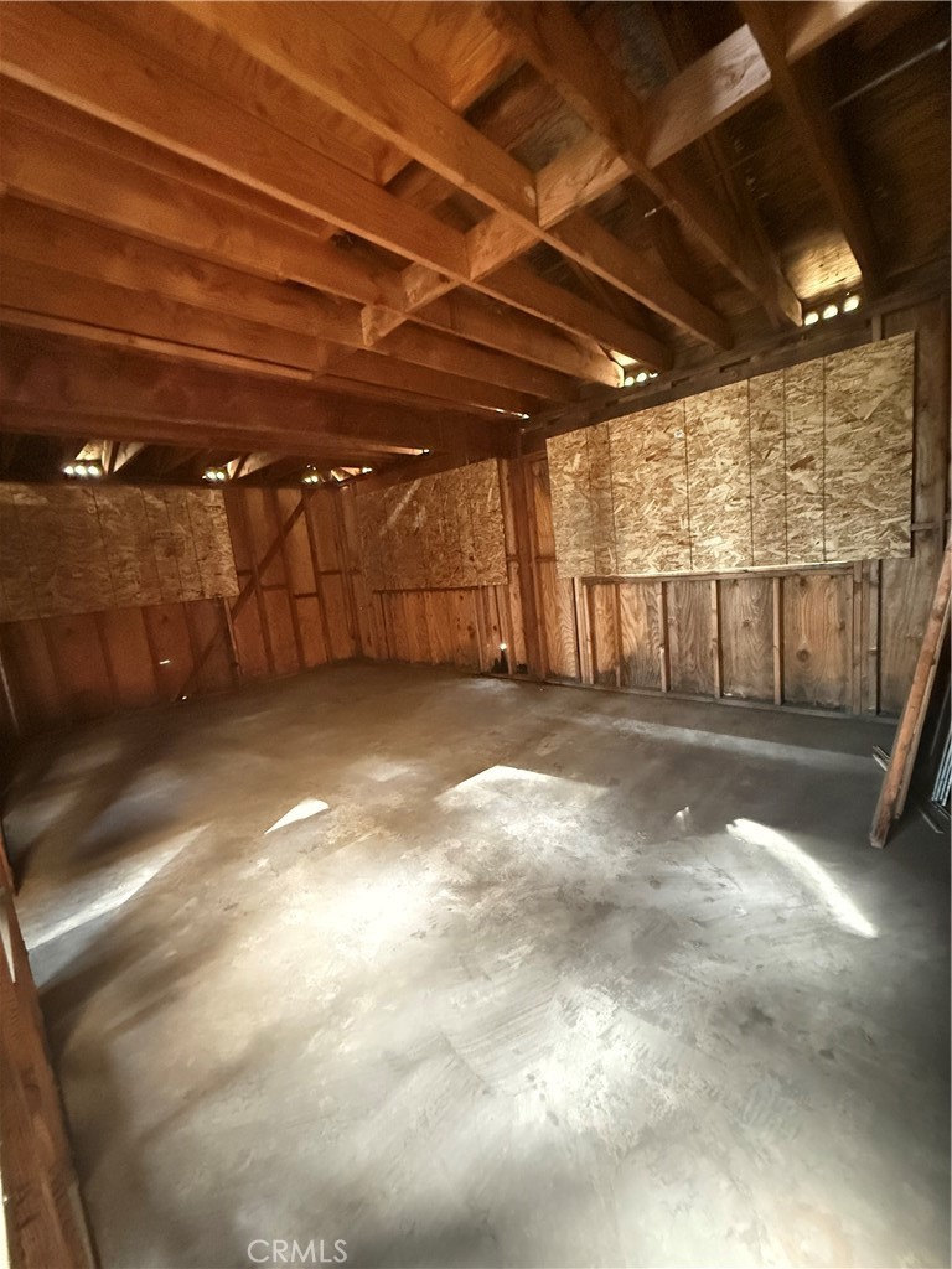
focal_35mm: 14
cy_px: 634
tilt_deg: -8.0
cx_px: 476
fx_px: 513
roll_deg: +5.2
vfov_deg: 102.1
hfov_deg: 85.7
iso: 2500
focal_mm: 2.22
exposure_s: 1/23
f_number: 2.2
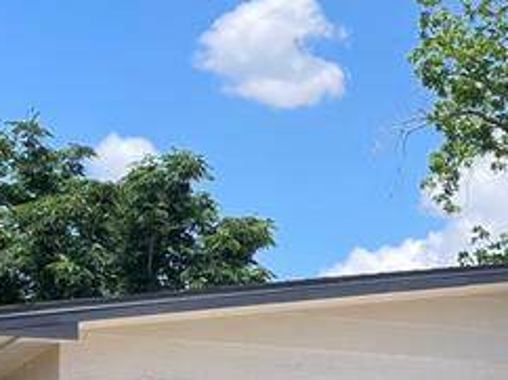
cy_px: 470
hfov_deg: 17.4
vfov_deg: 13.5
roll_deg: -0.5
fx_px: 1554
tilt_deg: +1.4
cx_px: 661
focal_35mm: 106
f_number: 1.6
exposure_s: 1/1513
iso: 32
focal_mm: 5.1
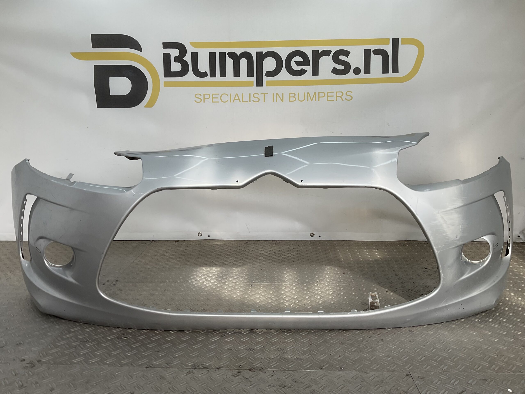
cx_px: 262
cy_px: 197
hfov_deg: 61.7
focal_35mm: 29
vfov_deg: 48.2
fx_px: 440
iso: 16
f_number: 1.8
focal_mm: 3
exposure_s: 1/419
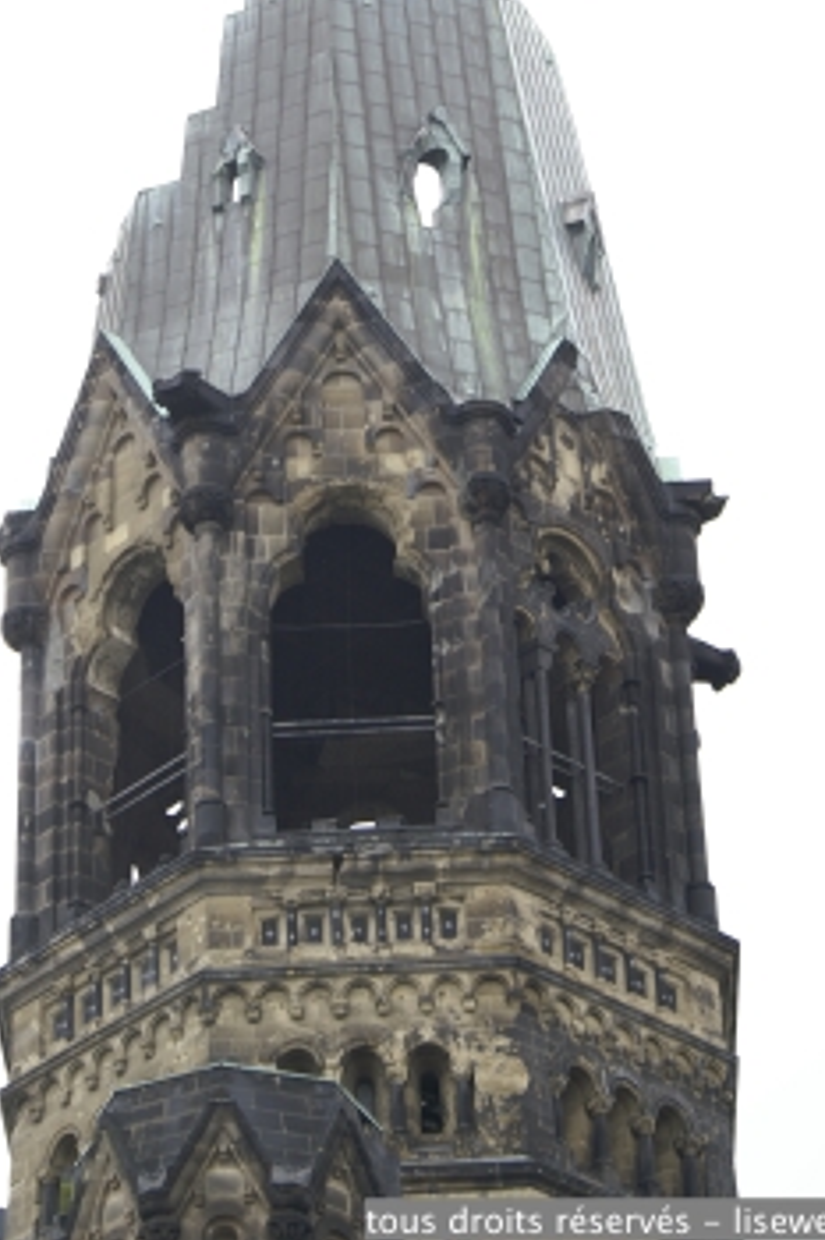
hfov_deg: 9.5
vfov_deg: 14.2
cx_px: 427
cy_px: 393
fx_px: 4955
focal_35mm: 144
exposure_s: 1/30
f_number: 8
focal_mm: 70
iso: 100
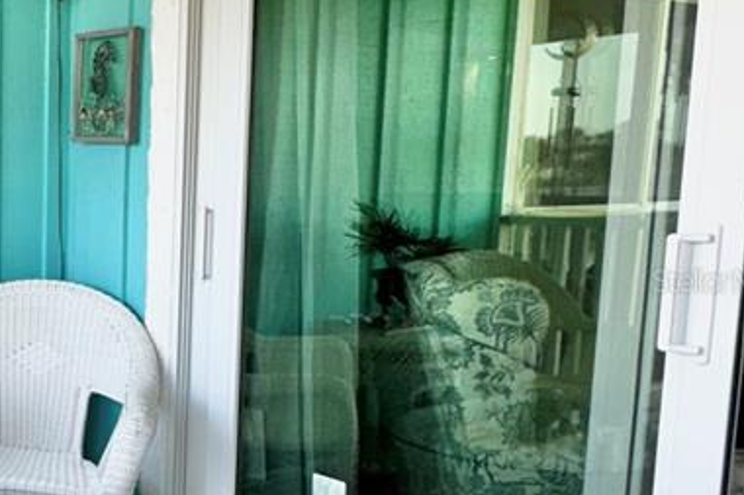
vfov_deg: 29.2
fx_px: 950
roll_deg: +0.7
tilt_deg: -6.8
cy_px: 280
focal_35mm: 46
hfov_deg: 35.9
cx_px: -90
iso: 32
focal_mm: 2.22
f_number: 2.2
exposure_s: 1/134
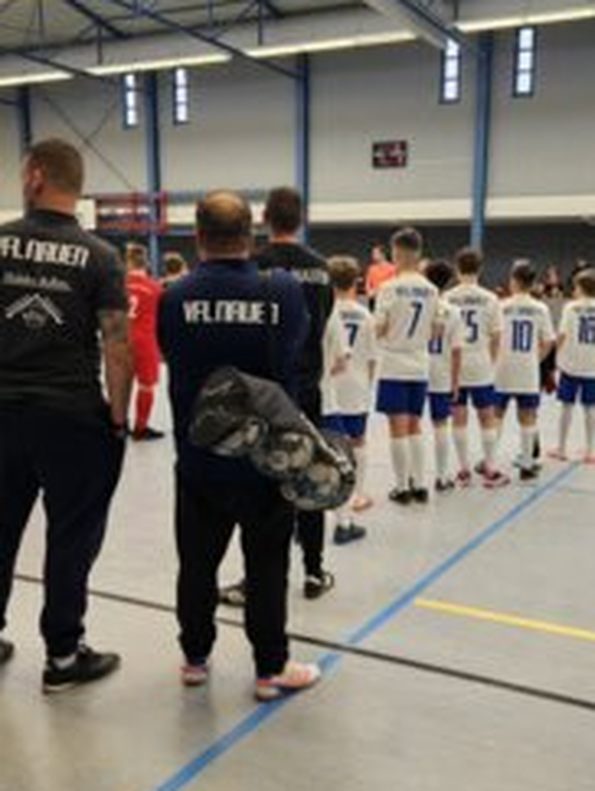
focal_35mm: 38
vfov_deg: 48.9
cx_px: 382
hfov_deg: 37.5
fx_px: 869
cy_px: 418
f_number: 1.8
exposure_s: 1/100
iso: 125
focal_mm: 5.4
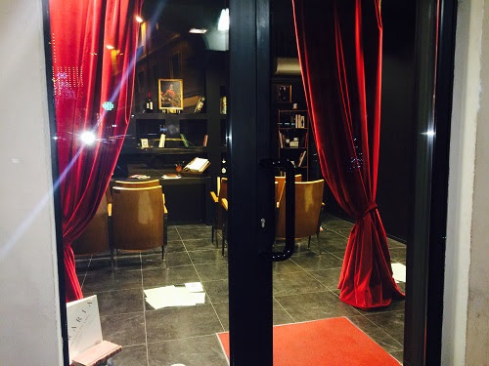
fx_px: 410
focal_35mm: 29
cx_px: 244
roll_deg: +0.4
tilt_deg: -7.9
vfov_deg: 48.2
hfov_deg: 61.7
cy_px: 183
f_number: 2.2
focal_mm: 4.15
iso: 160
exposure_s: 1/16
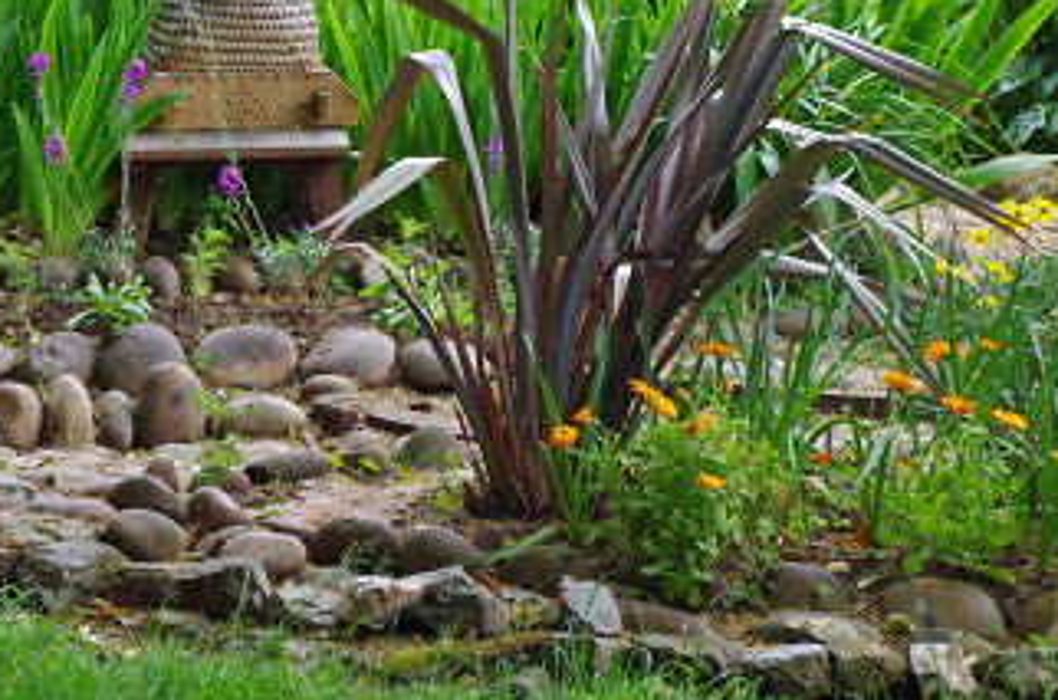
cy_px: 120
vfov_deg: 8.9
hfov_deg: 13.4
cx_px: 187
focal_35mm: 153
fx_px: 4485
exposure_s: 1/100
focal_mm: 55
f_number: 9
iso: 800
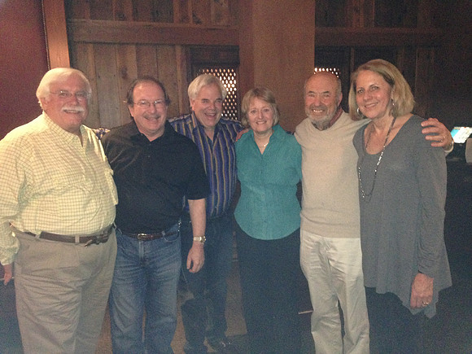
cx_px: 236
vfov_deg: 42.9
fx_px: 450
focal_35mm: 33
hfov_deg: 55.4
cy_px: 177
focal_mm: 4.12
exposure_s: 1/16
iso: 500
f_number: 2.4
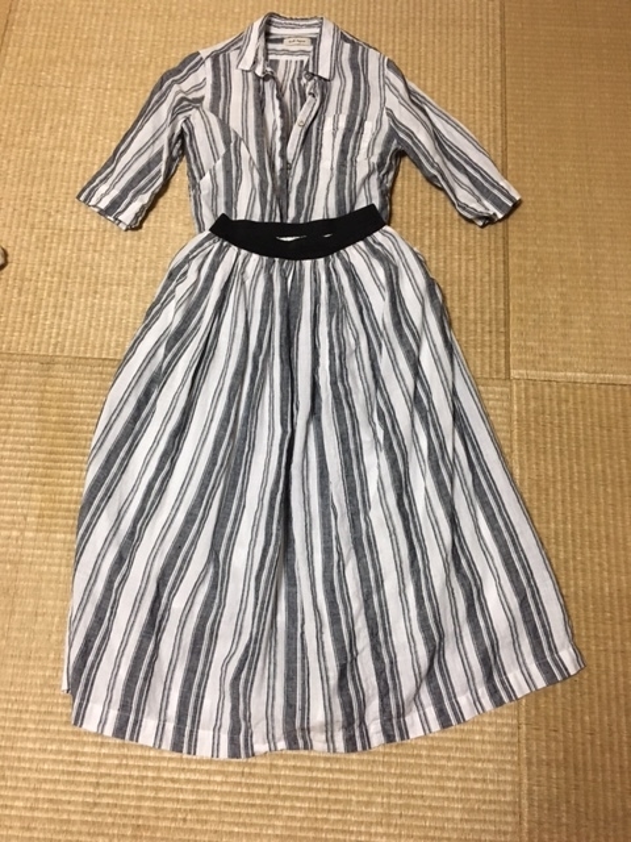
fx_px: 705
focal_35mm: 29
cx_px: 316
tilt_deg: -74.2
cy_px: 421
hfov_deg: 48.2
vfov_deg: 61.7
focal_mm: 4.15
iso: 200
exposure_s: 1/30
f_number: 2.2
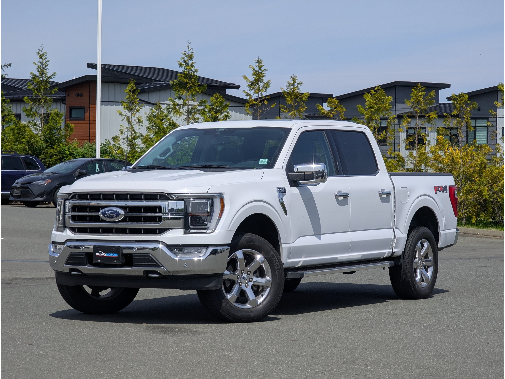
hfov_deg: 18.5
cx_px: 252
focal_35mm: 106
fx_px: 1546
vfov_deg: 14.0
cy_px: 190
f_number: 3.5
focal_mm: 19
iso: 34
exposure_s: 1/1091
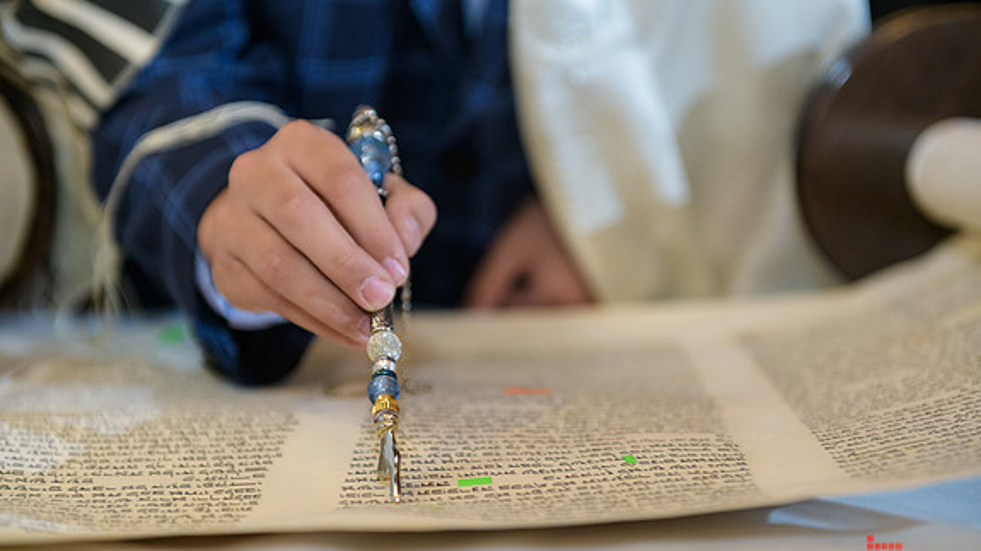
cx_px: 493
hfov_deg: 28.6
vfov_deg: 16.3
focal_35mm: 74
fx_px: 1924
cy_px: 294
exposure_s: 1/125
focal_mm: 70
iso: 1600
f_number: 3.2
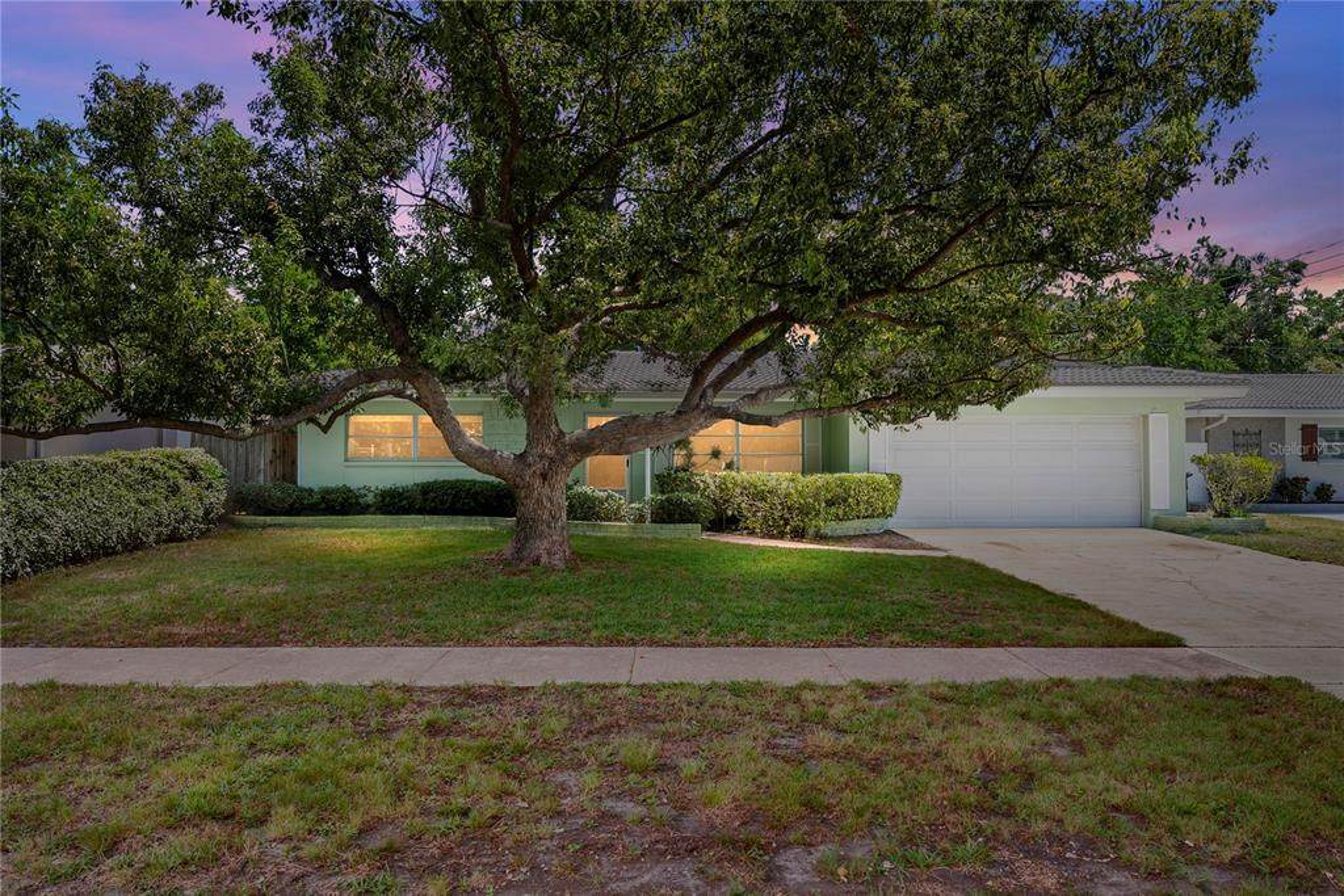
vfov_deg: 53.1
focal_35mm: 24
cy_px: 448
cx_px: 672
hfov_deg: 73.7
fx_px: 896
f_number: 9
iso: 640
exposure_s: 1/125
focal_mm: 24
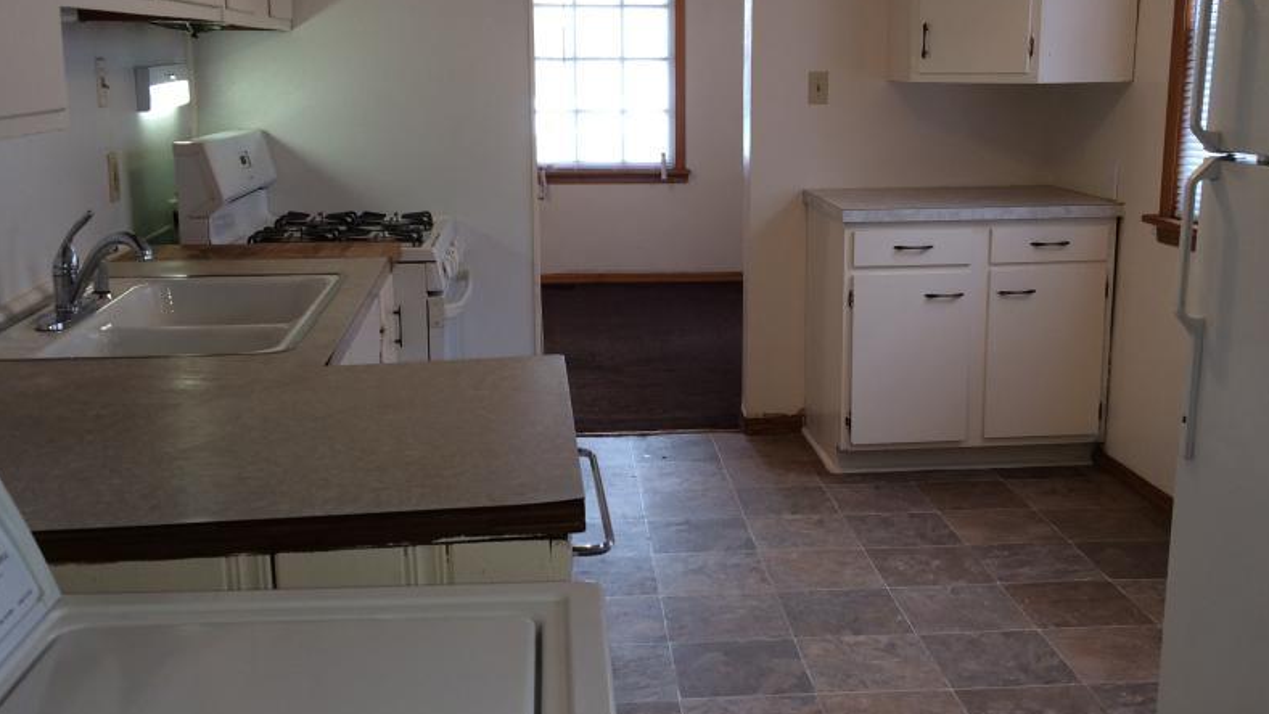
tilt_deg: -11.7
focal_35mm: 41
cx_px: 688
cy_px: 339
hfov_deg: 49.3
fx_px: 1380
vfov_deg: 29.0
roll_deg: +2.2
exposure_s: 1/30
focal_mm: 4.15
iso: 40
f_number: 2.2
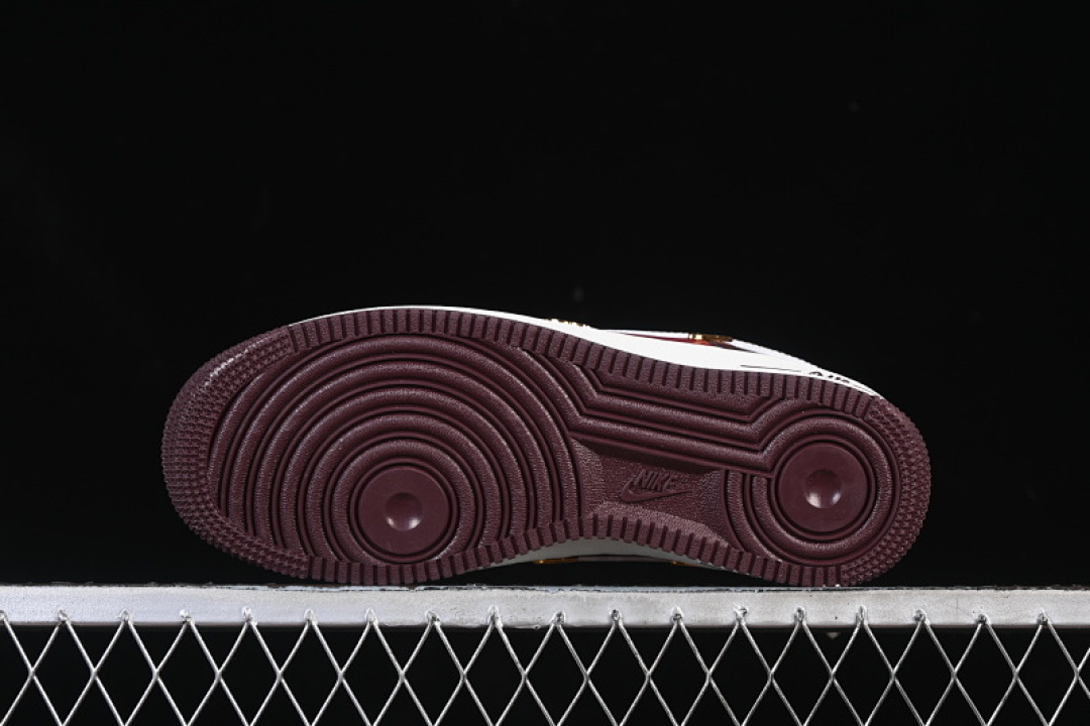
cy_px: 363
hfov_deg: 27.0
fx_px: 2271
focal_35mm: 75
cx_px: 545
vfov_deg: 18.2
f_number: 7.1
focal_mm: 50
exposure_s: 1/60
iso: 160
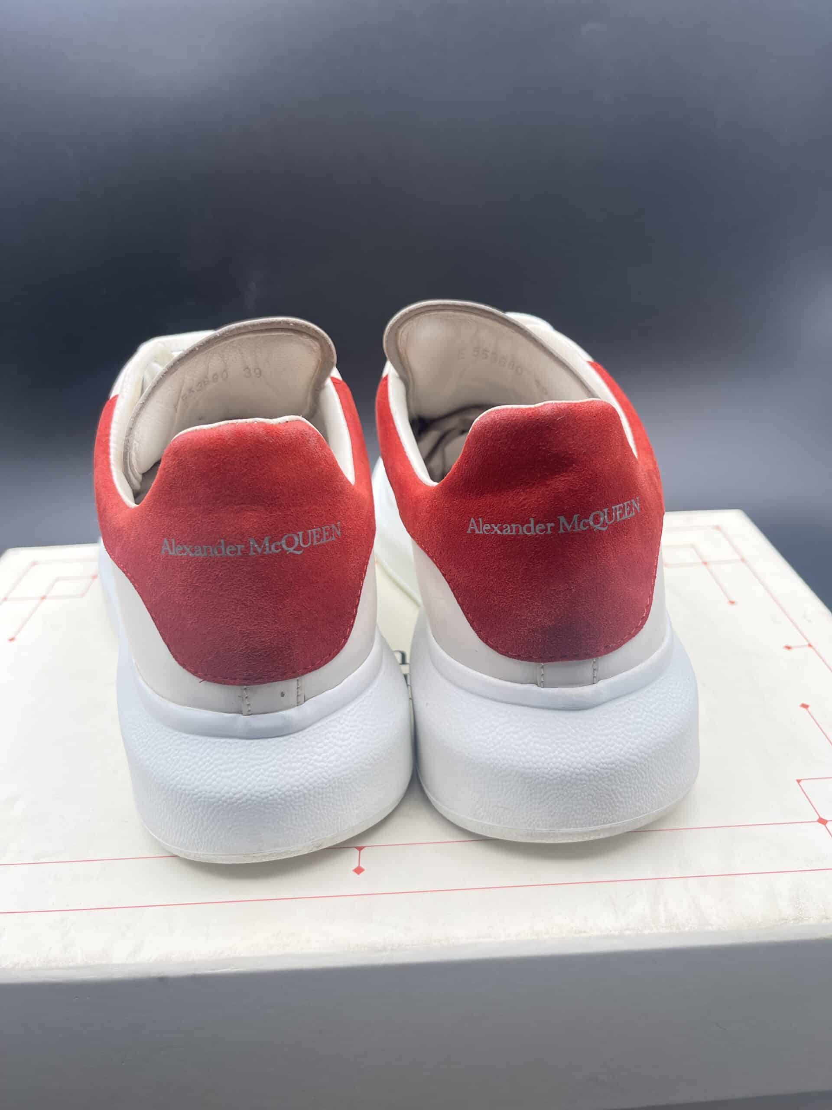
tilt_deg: -29.1
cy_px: 555
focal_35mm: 25
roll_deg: +3.4
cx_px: 416
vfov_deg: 69.4
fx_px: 801
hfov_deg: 54.9
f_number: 1.6
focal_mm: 5.1
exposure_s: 1/387
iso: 50
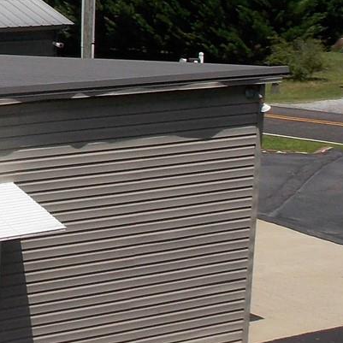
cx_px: -220
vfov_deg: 14.0
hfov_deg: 13.2
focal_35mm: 122
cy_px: -43
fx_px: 1368
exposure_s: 1/1500
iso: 80
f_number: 3.2
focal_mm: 4.8
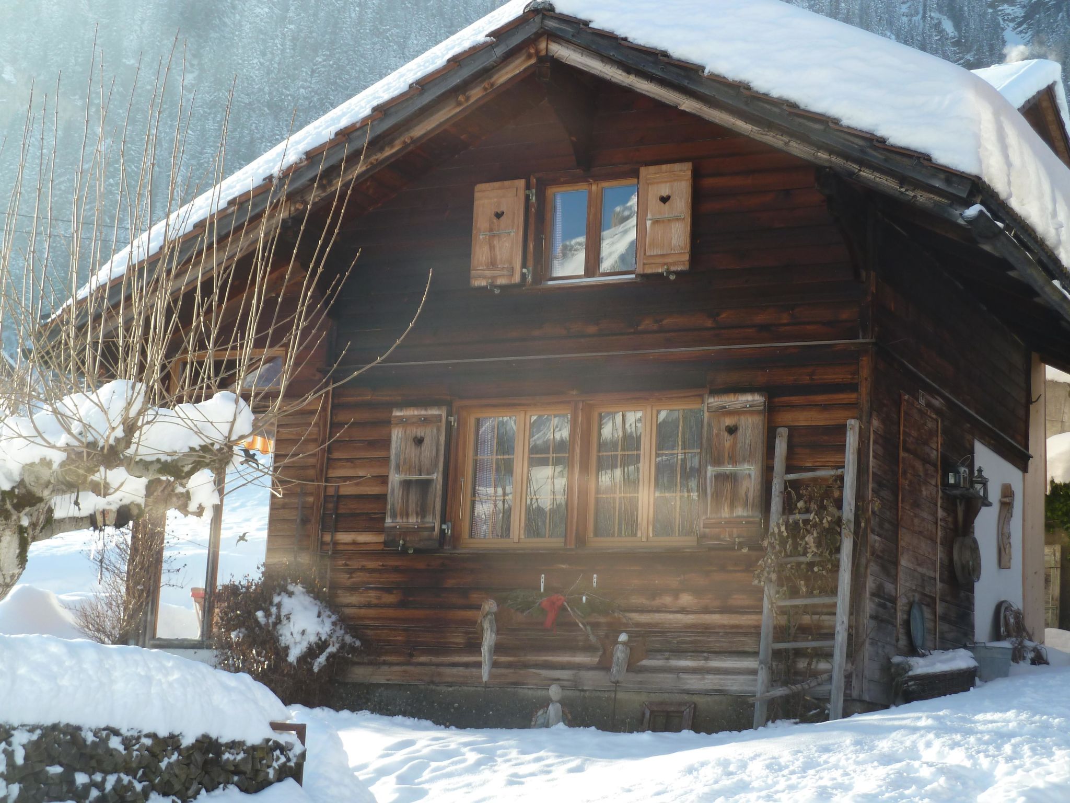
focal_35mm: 59
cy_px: 402
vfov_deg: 24.8
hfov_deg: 32.7
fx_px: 1824
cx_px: 535
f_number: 3.9
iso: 80
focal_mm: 9.7
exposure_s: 1/160
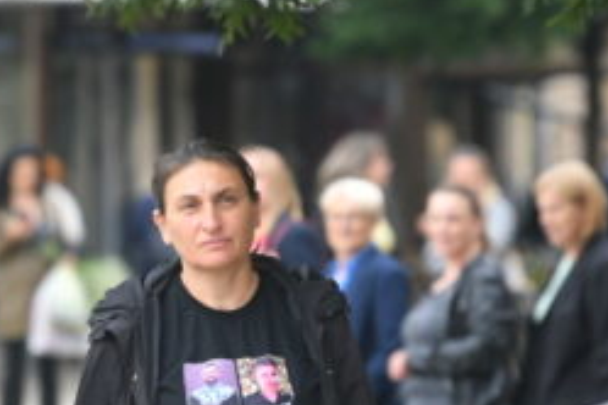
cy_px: 392
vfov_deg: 1.7
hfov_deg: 2.5
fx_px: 13898
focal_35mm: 823
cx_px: 85
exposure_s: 1/250
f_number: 4
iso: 200
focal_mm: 200
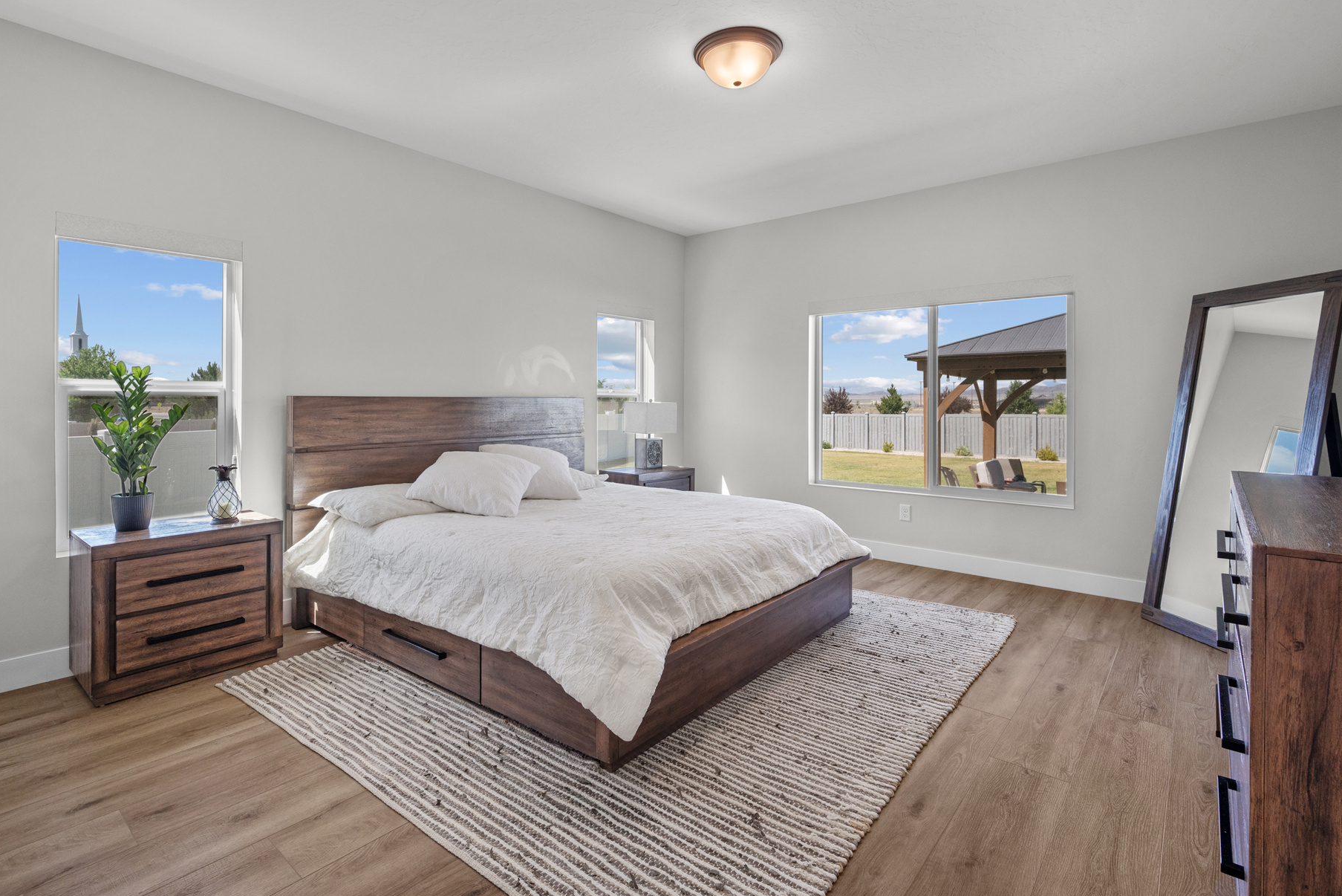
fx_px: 655
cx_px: 615
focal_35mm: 18
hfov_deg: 91.2
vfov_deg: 68.5
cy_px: 396
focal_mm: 15.5
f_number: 8
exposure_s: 1/10
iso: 500
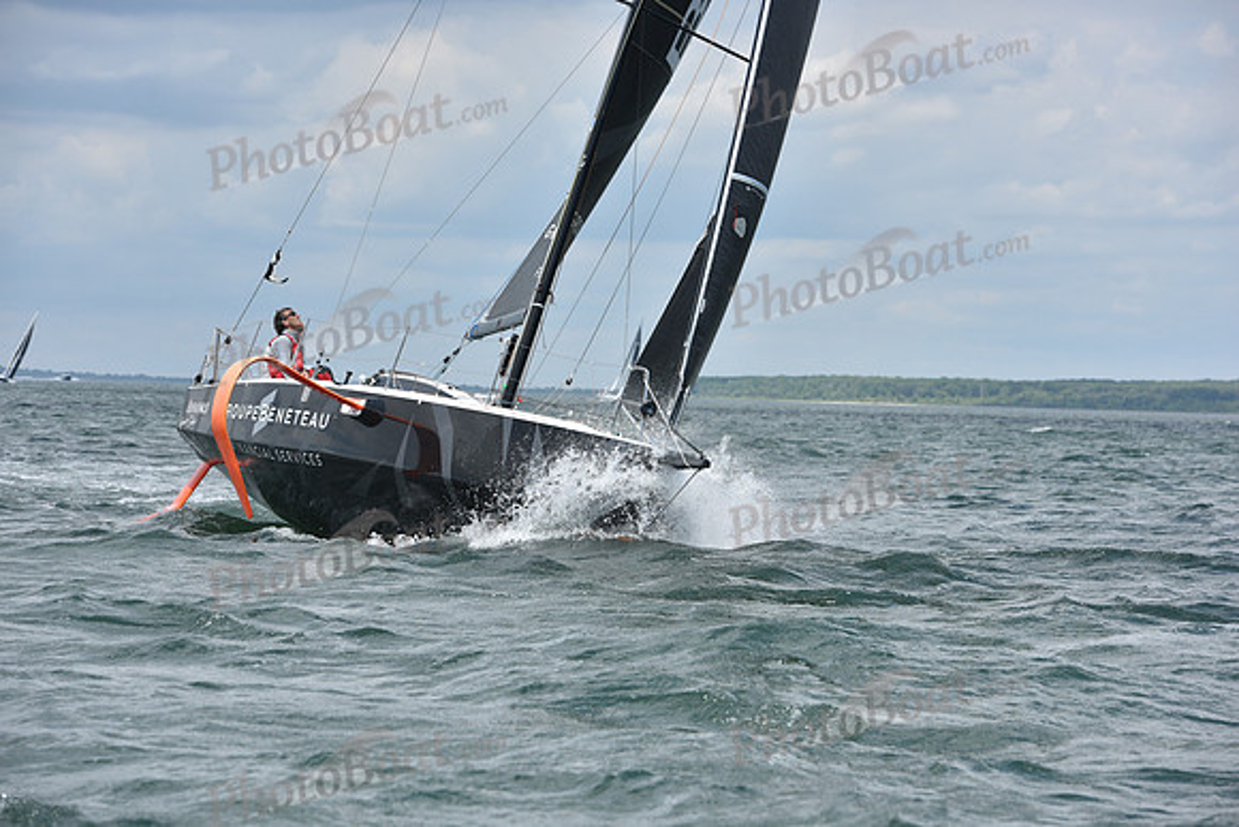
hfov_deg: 14.7
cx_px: 620
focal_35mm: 140
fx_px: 4819
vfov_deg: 9.8
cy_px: 414
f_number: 7.1
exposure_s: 1/1250
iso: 250
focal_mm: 140
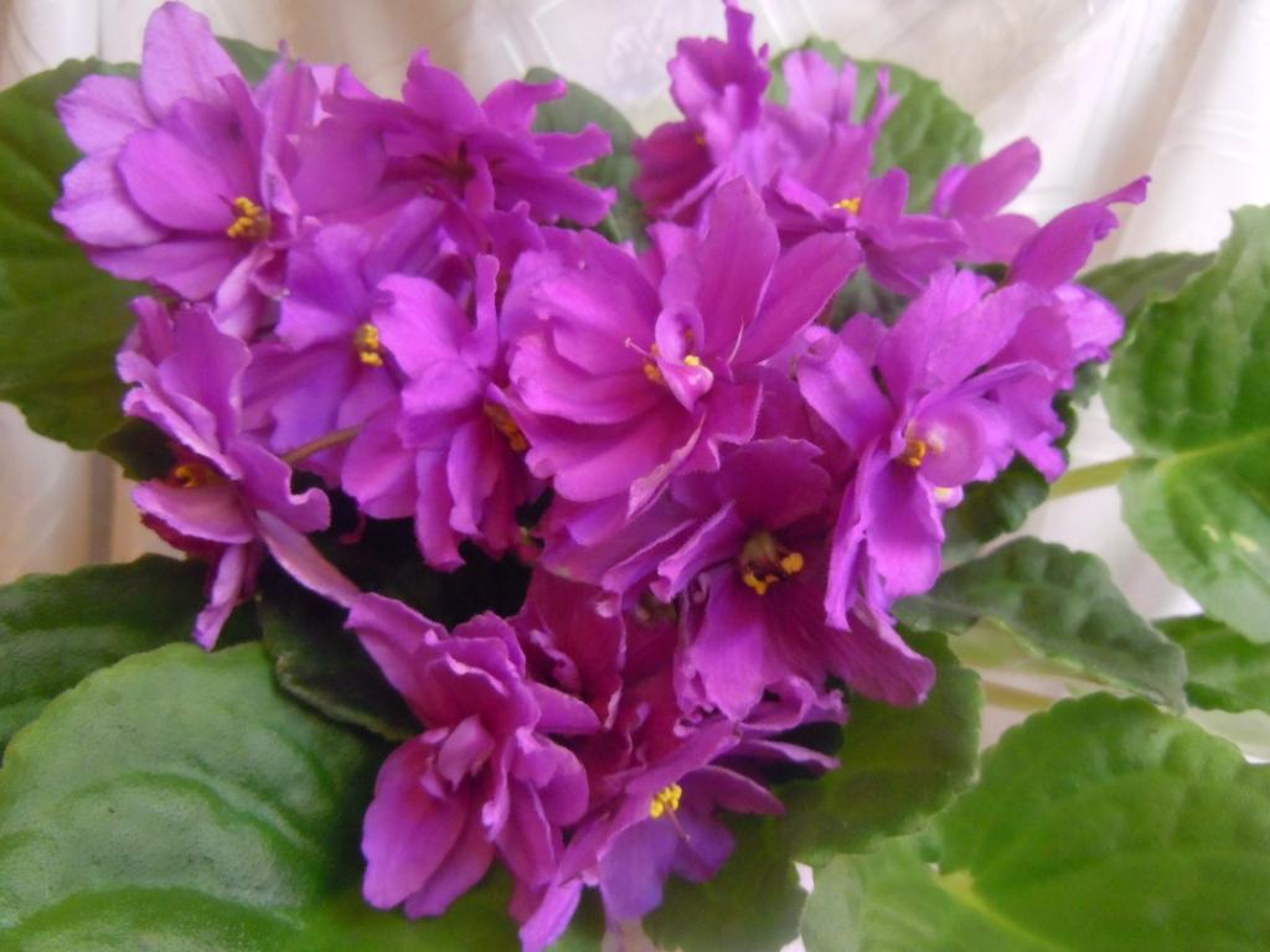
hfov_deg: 60.0
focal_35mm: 30
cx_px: 635
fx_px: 1101
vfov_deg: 46.8
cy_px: 476
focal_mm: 5.4
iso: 800
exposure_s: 1/40
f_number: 3.5
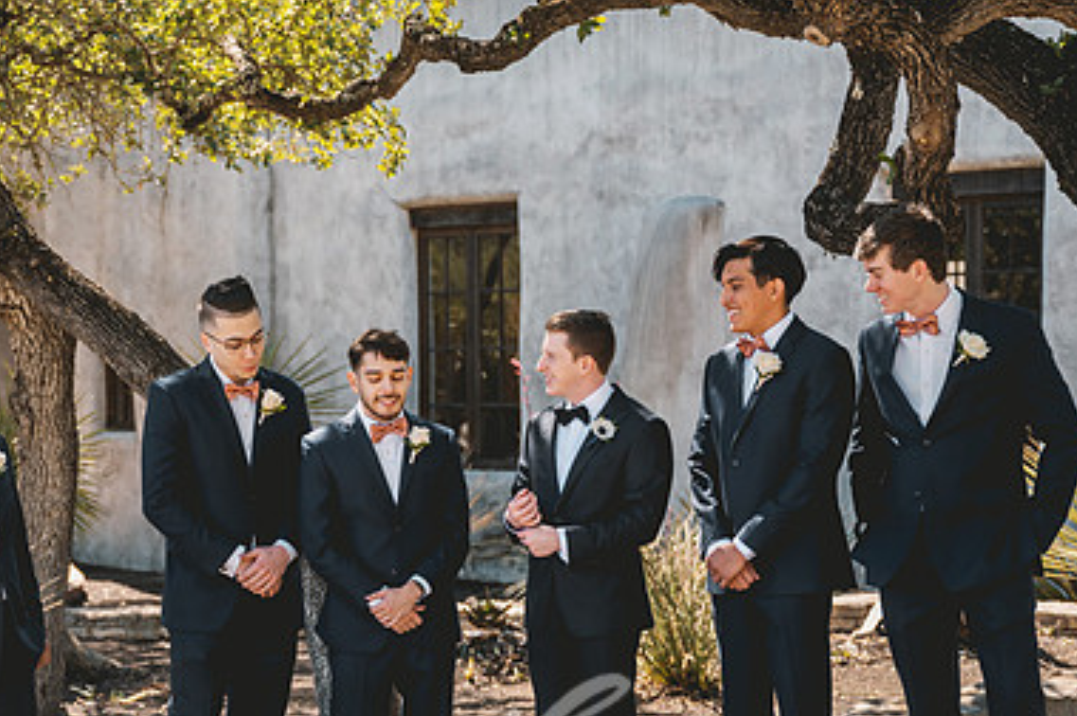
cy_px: 514
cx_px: 434
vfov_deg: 17.6
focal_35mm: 77
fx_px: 2302
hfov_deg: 26.3
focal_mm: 48
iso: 160
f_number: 2.8
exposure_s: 1/800
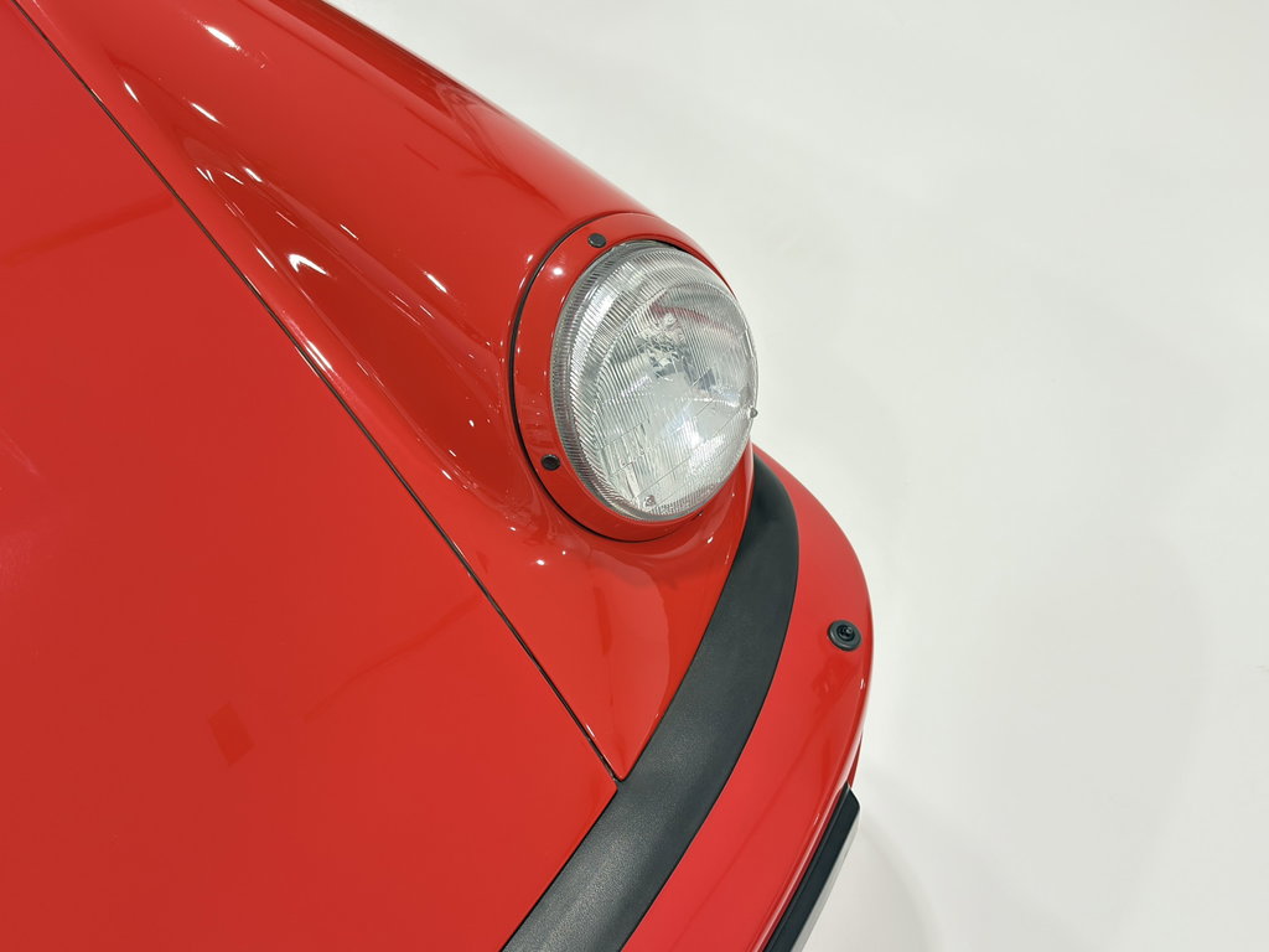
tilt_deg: -46.9
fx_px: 1283
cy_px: 476
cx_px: 634
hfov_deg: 52.6
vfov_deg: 40.7
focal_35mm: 35
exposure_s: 1/120
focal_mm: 6.76
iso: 200
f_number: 1.78
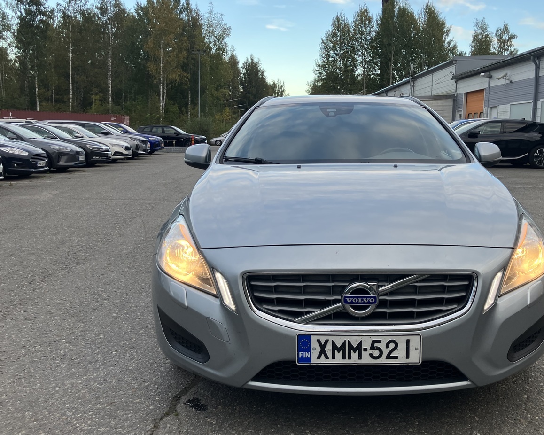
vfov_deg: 43.3
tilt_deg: -5.1
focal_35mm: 34
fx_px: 547
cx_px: 327
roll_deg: -2.6
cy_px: 209
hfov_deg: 52.5
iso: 25
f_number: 1.8
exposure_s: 1/109
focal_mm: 3.99
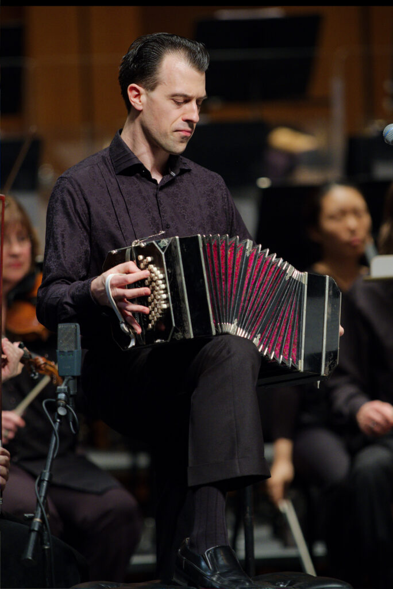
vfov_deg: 4.9
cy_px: 294
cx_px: 196
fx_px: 6868
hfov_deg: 3.3
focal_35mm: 420
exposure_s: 1/250
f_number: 2.8
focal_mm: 280
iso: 800
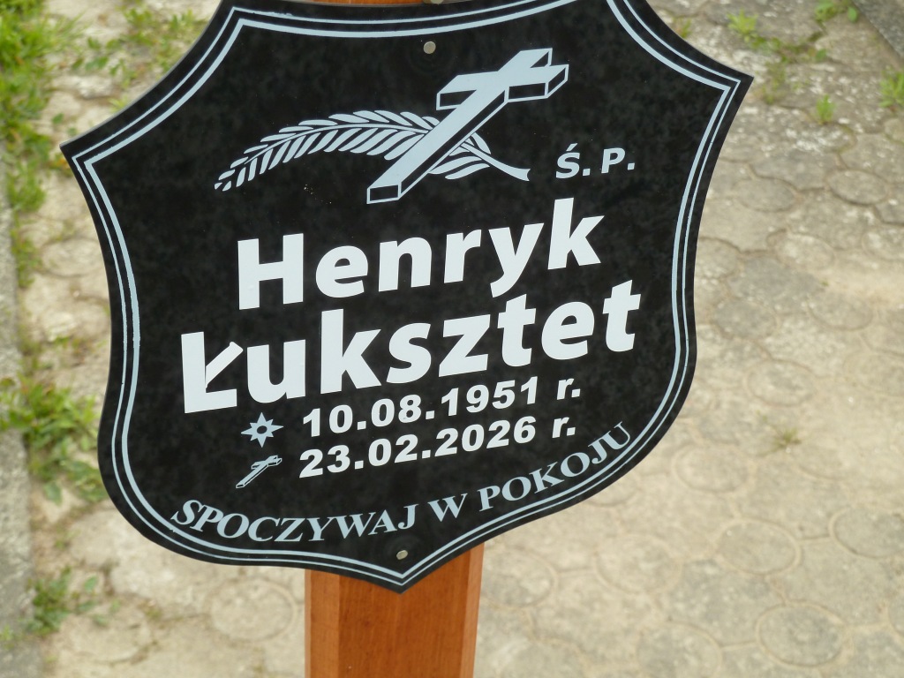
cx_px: 452
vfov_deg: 21.9
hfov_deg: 29.0
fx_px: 1750
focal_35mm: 67
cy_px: 339
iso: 160
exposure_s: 1/320
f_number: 4.1
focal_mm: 11
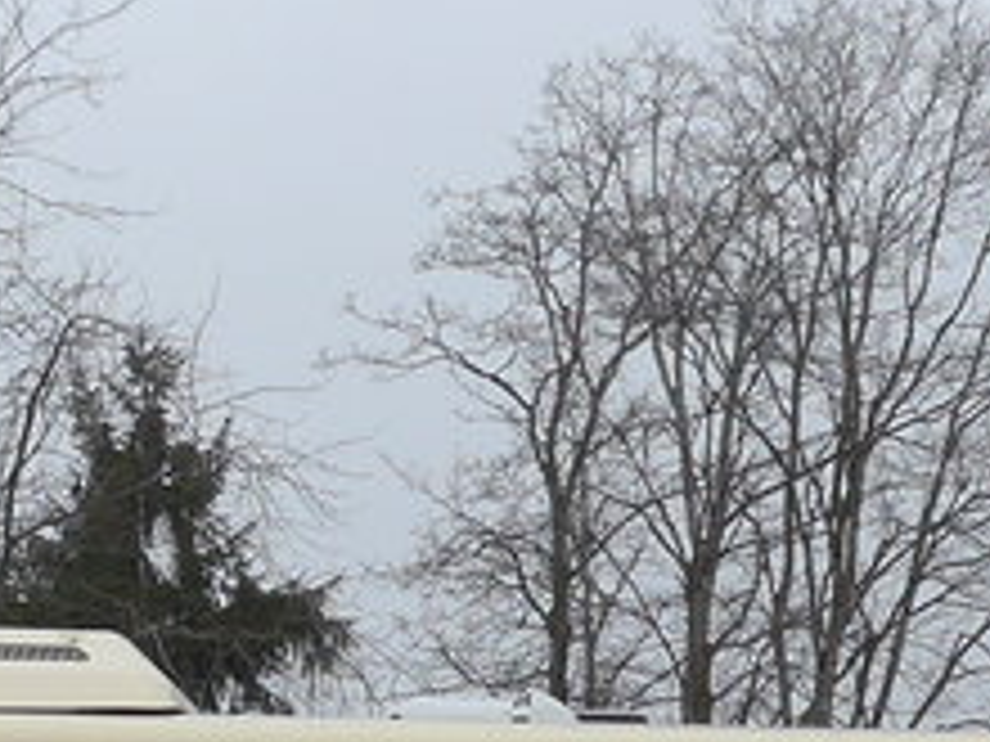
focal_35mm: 158
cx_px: 158
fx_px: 4519
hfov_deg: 12.4
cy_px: 787
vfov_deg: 9.3
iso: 80
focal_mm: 6
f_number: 2.8
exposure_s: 1/2000
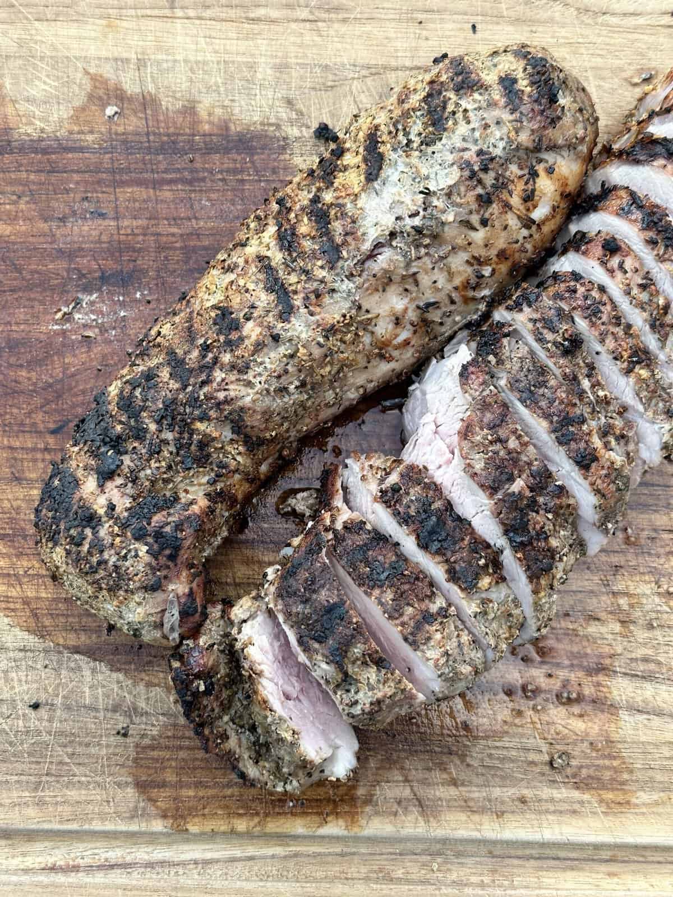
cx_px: 336
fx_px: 1244
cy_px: 448
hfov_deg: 30.3
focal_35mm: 48
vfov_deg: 39.7
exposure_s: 1/121
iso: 64
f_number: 1.78
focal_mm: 6.86
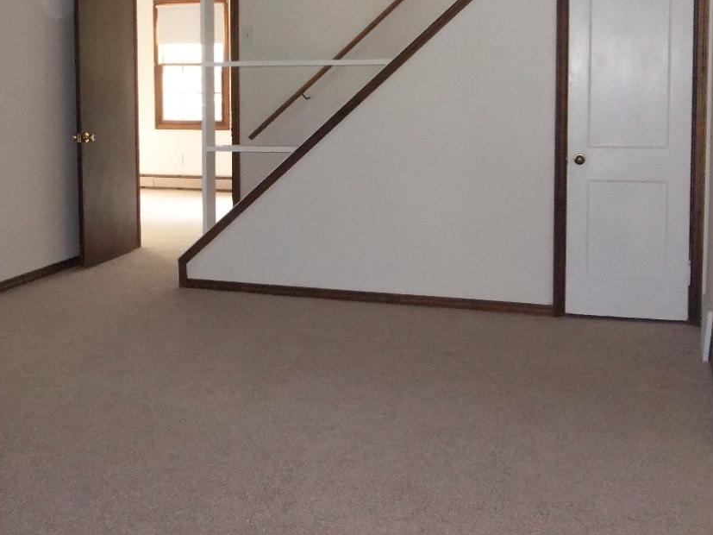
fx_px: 968
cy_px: 146
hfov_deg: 40.1
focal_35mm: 47
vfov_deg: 30.4
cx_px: 255
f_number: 3.5
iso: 320
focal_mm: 4.9
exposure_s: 1/30
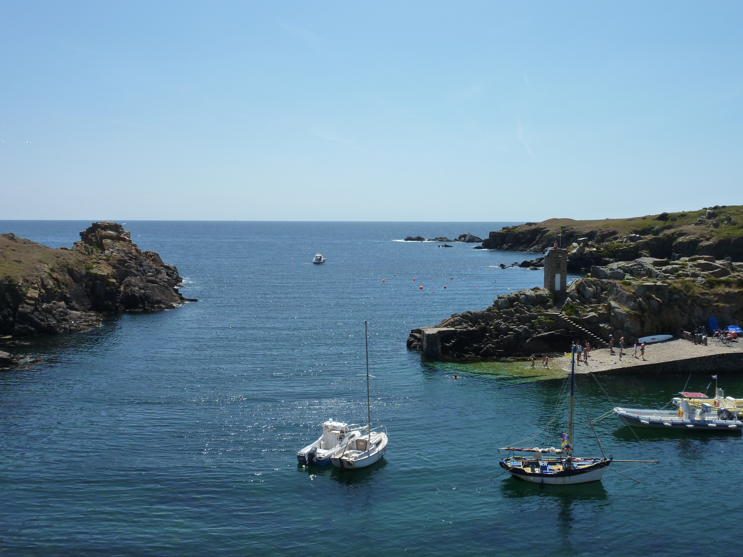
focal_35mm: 32
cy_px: 278
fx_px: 687
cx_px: 372
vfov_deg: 44.2
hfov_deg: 56.8
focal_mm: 5.3
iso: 125
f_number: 5.6
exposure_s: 1/640
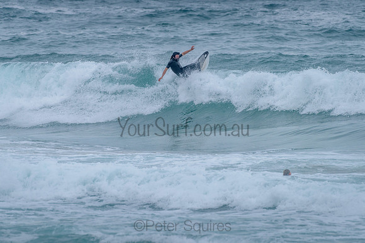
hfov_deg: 3.4
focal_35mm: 613
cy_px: 94
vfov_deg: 2.2
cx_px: 183
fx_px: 6214
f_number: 5.6
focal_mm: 500
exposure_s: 1/1250
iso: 560
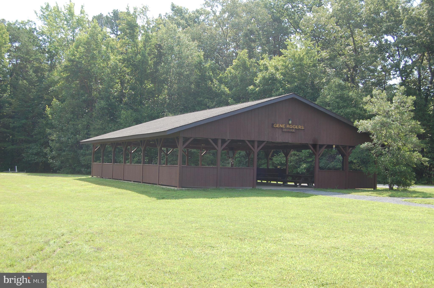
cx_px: 217
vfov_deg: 28.9
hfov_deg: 42.4
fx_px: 560
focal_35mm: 46
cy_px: 144
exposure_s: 1/200
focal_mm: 31
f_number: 7.1
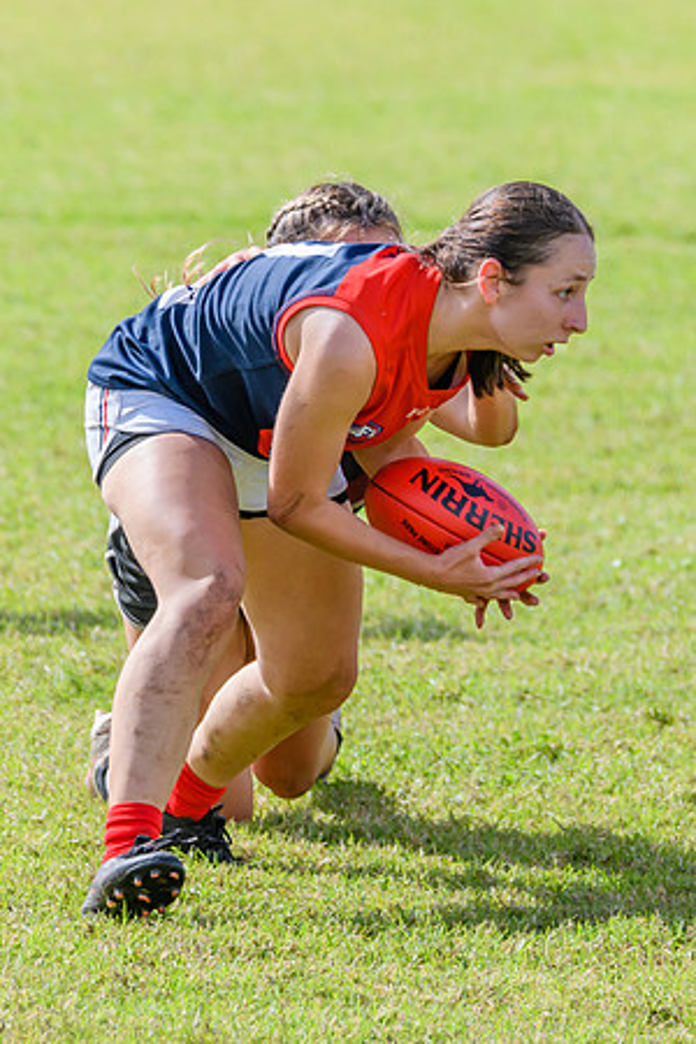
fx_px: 16675
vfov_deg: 3.6
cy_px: 624
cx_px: 519
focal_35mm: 575
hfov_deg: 2.4
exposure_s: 1/1600
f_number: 8
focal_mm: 300
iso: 800
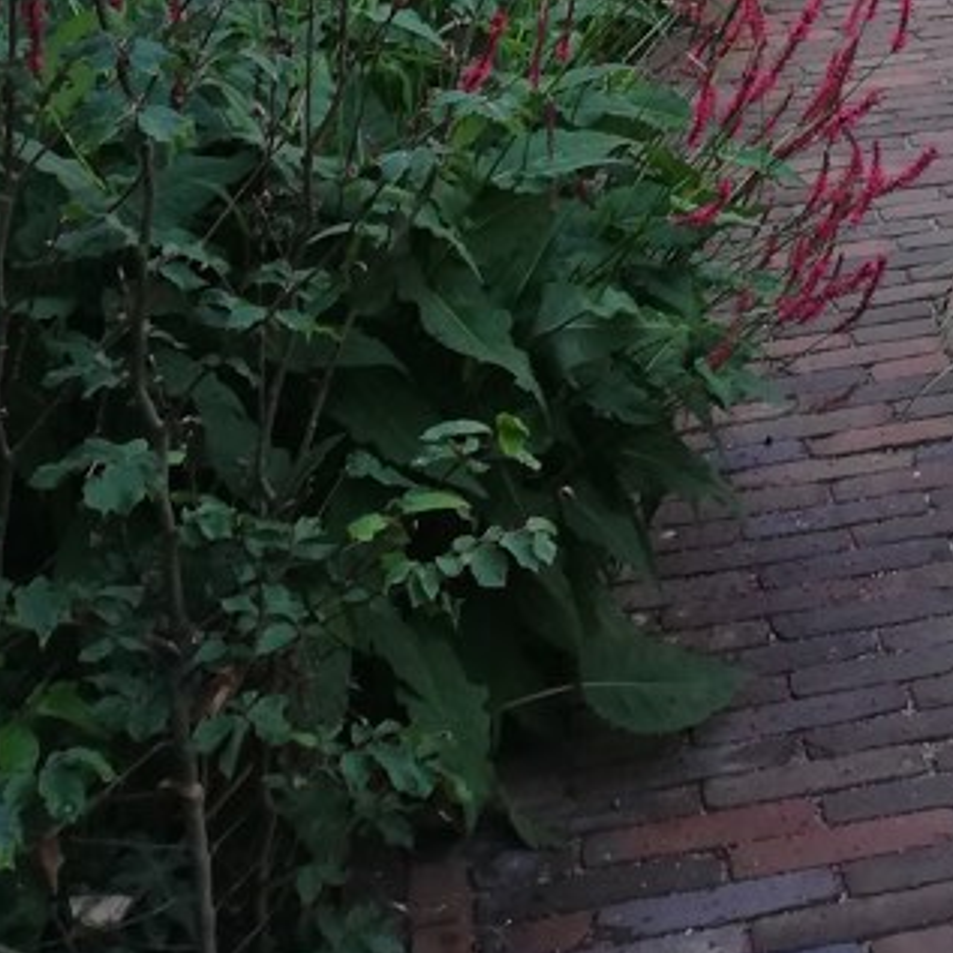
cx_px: 1218
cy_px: -580
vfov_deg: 17.4
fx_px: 2710
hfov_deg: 18.6
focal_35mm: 87
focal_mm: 3.81
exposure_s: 1/100
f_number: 2.2
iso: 50
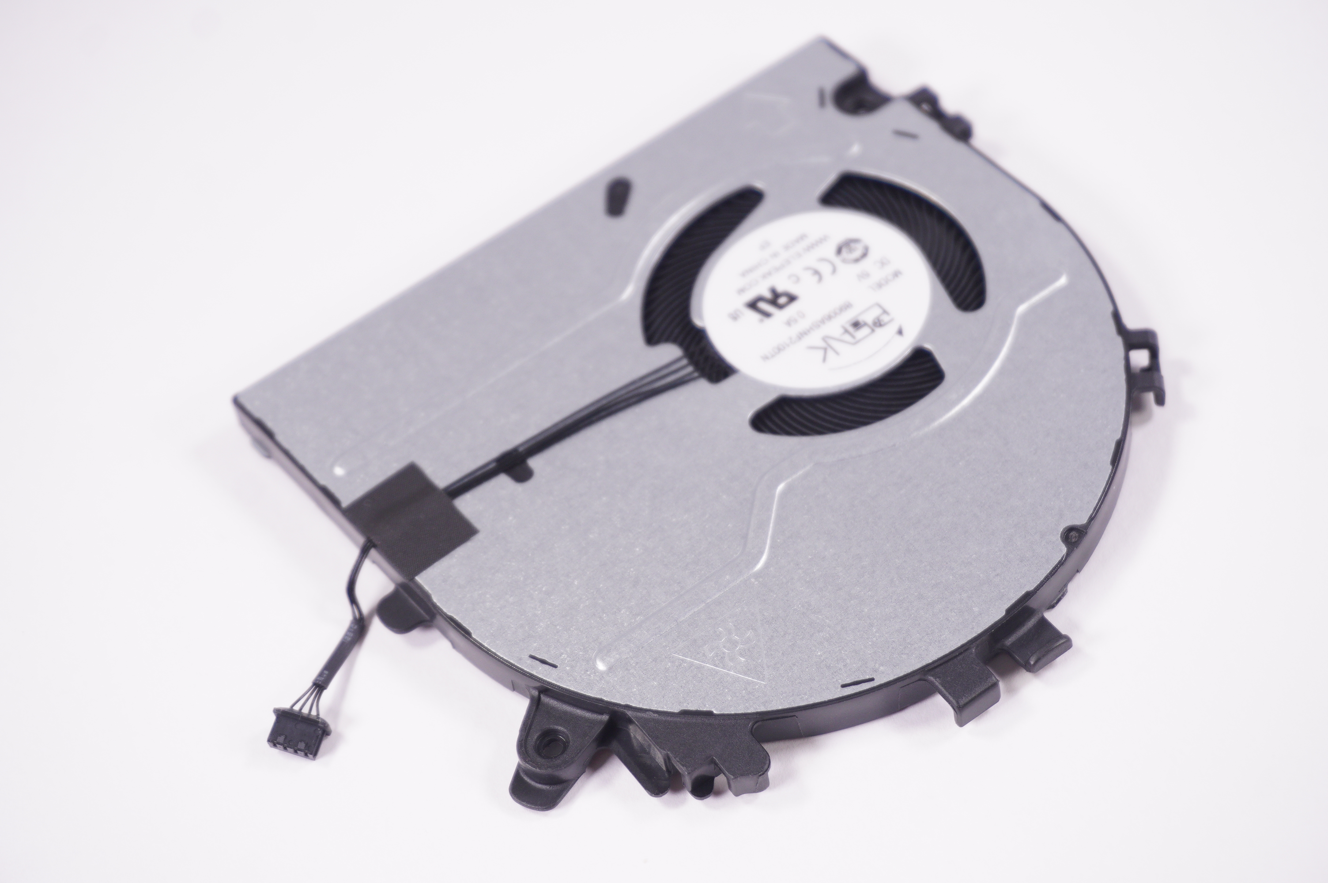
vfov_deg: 18.5
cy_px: 442
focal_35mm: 74
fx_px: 2709
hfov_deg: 27.5
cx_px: 664
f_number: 6.3
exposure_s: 1/200
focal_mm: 49
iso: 400
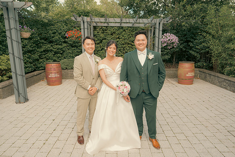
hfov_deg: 73.7
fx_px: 157
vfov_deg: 53.2
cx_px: 118
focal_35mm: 24
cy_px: 78
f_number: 3.5
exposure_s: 1/250
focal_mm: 24
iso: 125
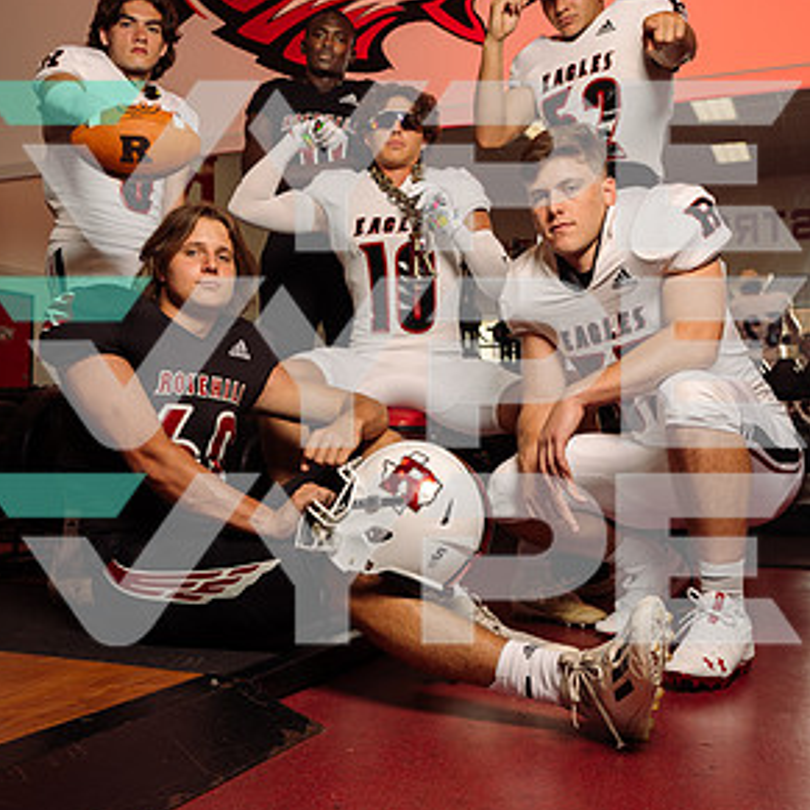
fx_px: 1112
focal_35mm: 42
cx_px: 395
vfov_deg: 40.0
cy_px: 365
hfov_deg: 40.0
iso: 250
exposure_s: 1/250
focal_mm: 32
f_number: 6.3
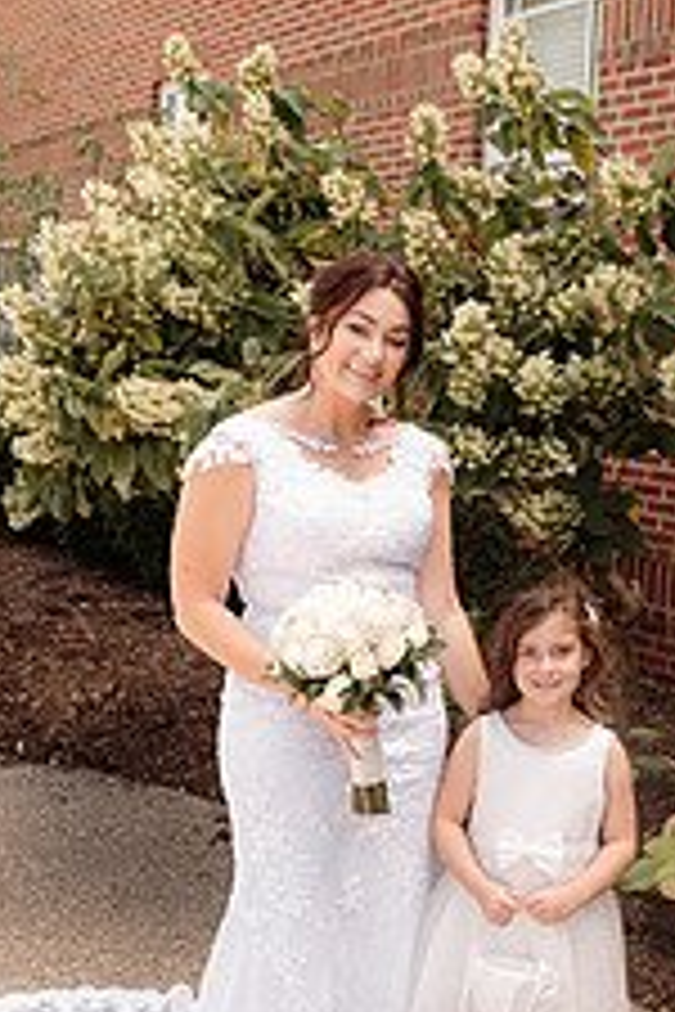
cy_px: 526
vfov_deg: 41.1
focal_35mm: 48
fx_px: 1350
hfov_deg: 28.0
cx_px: 405
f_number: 2.8
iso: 160
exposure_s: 1/500
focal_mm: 24
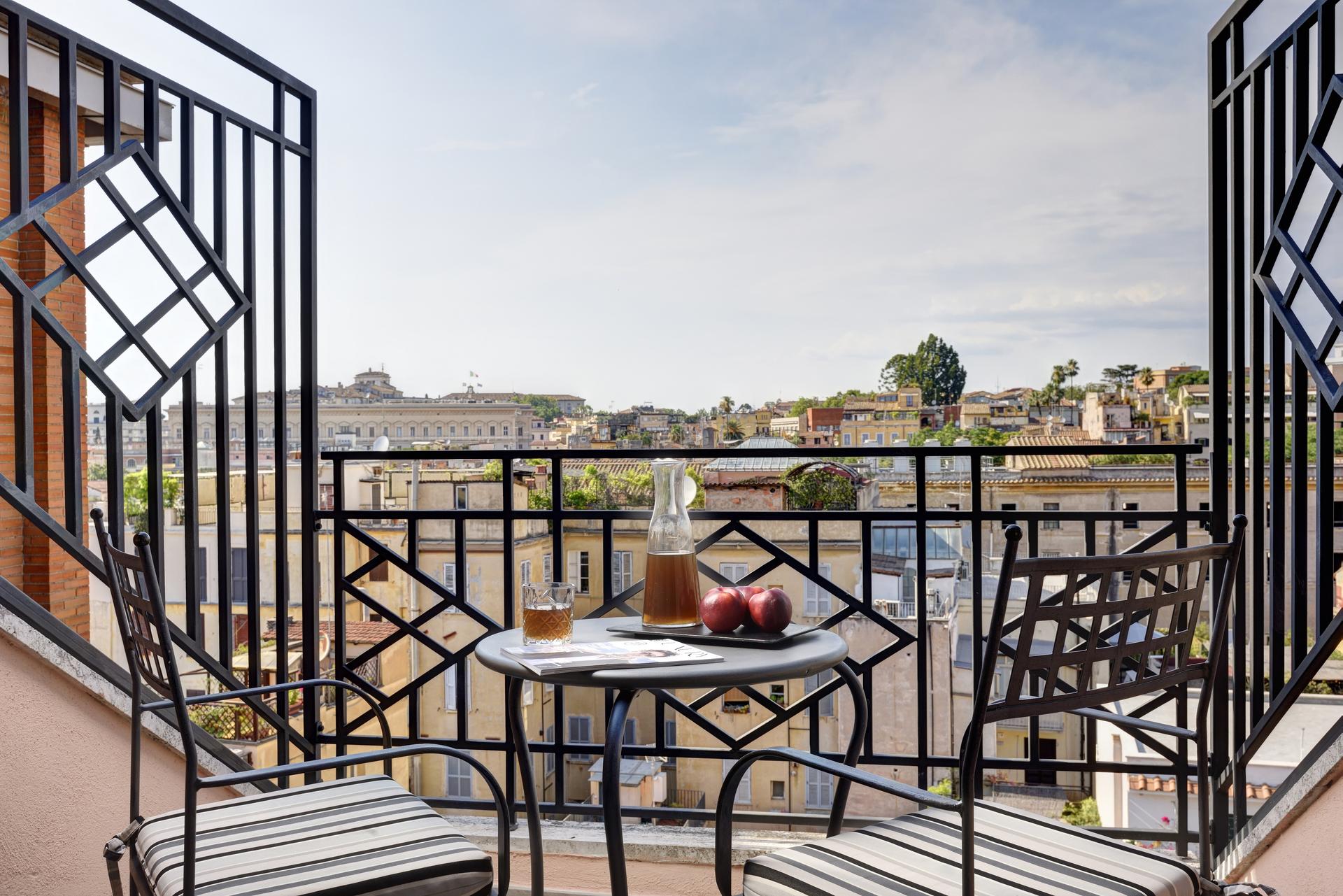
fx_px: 1194
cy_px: 448
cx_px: 672
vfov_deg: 41.1
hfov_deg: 58.7
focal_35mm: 32
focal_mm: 32
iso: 200
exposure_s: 1/200
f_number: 13
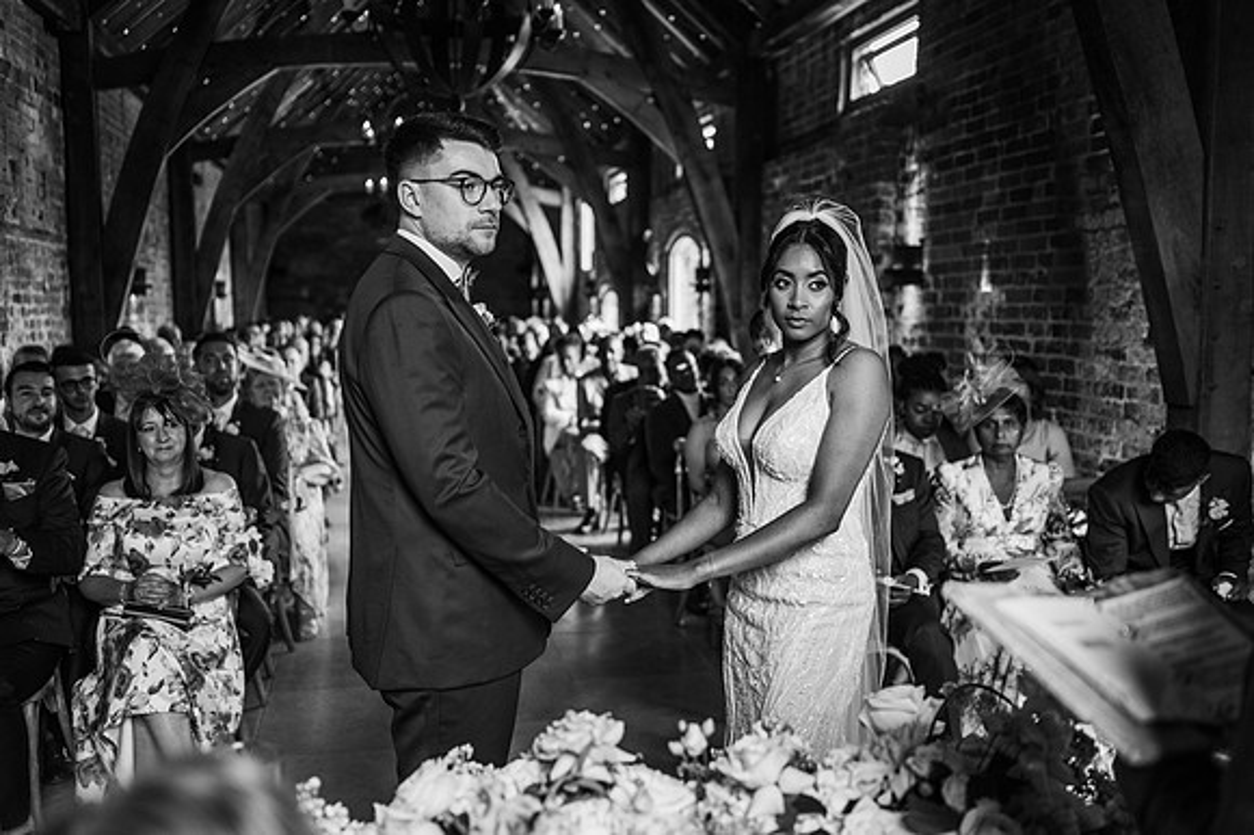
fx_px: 1218
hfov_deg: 54.5
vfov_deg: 37.8
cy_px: 418
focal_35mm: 35
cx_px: 627
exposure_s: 1/200
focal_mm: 35
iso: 720
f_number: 2
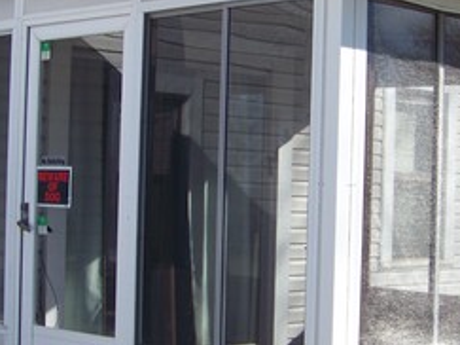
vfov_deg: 15.5
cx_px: 276
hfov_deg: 20.6
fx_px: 1262
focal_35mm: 95
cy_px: 165
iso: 64
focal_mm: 5.85
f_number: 2.8
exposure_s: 1/640
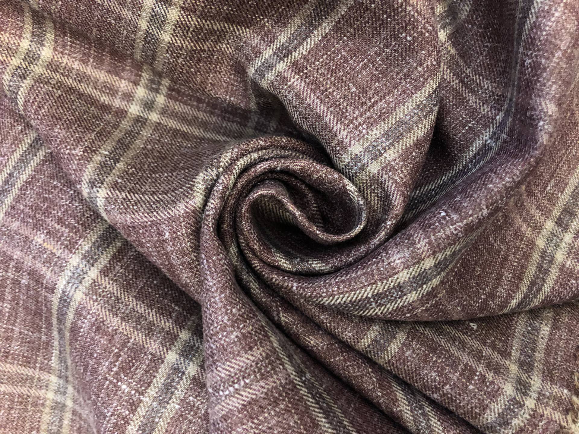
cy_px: 217
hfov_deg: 63.4
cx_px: 290
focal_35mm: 28
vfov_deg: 49.7
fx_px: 468
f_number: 1.8
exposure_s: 1/90
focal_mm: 3.99
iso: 160
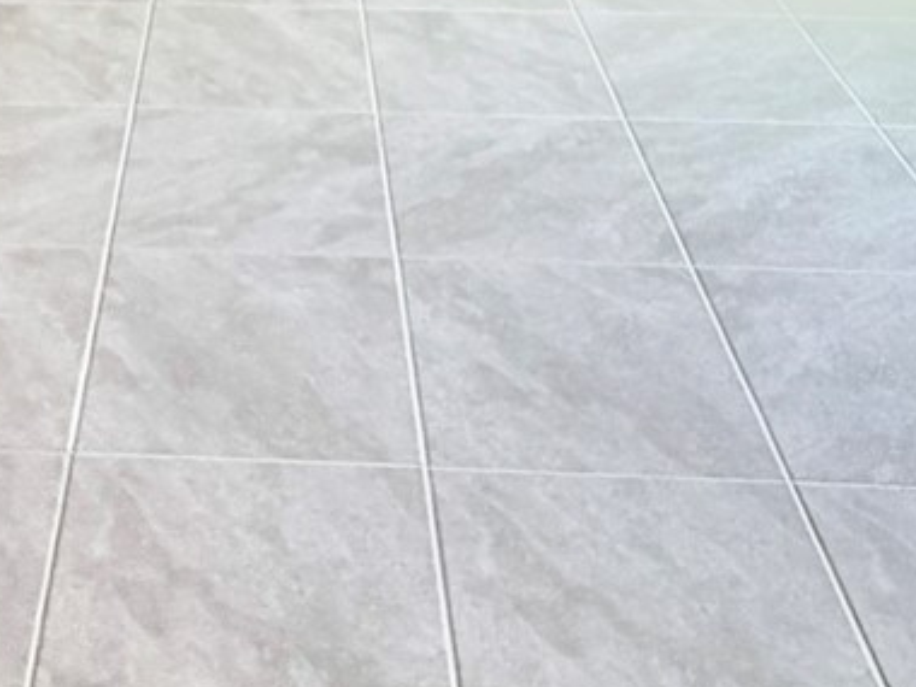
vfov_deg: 18.6
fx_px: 1561
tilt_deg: -2.6
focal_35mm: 59
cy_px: -591
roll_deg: -0.3
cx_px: 195
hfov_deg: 31.9
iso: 100
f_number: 2.2
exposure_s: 1/120
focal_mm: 2.22
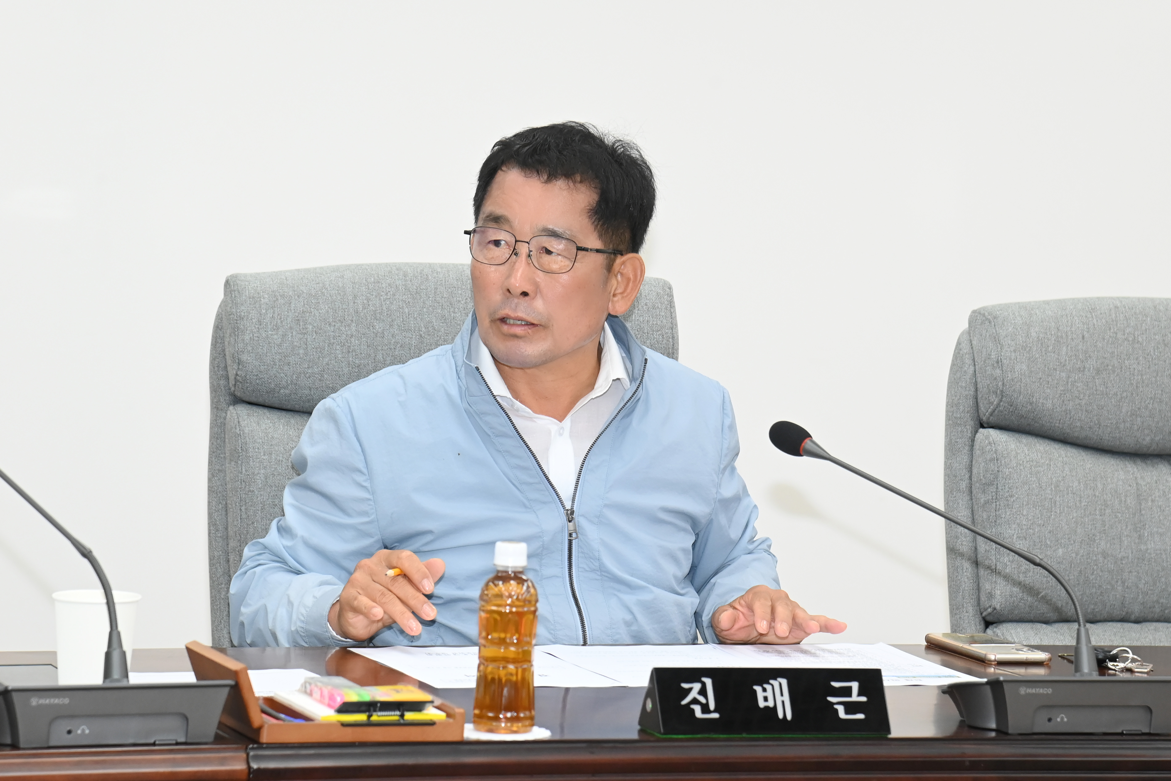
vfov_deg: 11.4
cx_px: 586
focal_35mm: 120
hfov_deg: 17.1
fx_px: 3903
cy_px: 390
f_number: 6.3
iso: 3200
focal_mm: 120
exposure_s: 1/250
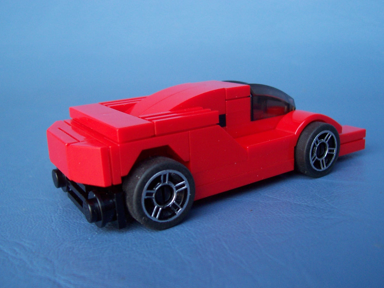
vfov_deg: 38.7
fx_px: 410
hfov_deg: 50.1
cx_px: 192
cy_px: 144
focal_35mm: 37
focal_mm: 5.6
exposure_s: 1/30
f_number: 2.8
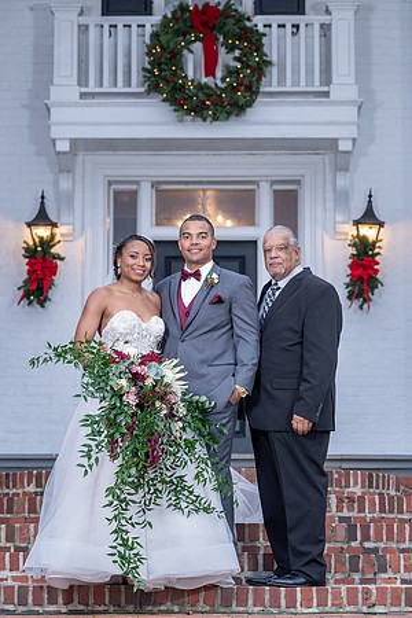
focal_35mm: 139
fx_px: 2379
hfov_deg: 9.9
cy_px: 298
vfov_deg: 14.8
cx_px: 214
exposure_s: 1/200
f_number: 4
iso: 640
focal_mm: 89
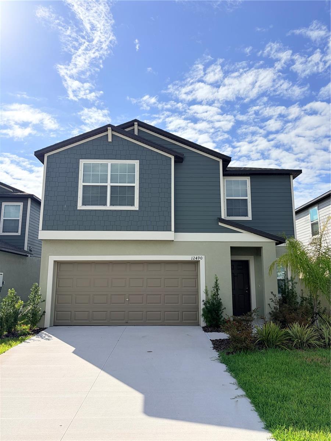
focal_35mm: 26
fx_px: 331
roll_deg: -0.1
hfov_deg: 53.1
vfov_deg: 67.3
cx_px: 166
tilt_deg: +11.3
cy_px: 220
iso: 50
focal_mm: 5.96
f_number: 1.6
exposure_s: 1/3623
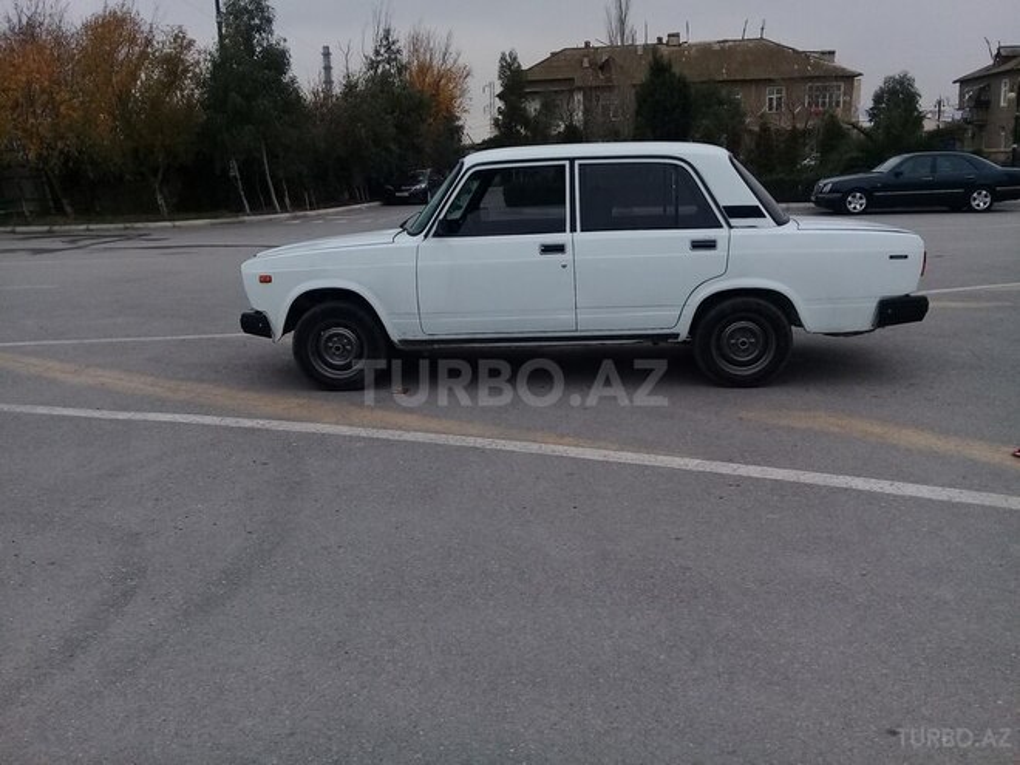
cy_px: 382
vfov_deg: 45.4
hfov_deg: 58.4
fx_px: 913
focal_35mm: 31
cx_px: 510
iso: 64
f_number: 2.2
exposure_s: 1/381
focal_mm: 3.3
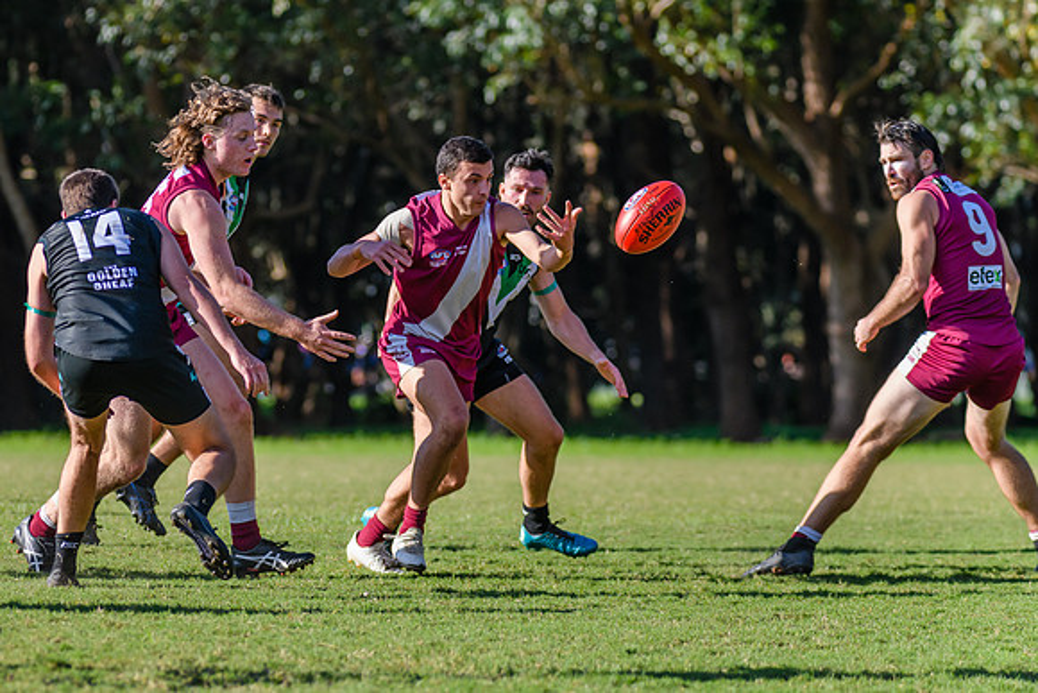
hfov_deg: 7.3
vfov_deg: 4.9
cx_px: 304
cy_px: 349
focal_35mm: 283
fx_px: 8161
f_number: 4.5
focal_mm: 195
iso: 800
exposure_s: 1/2500
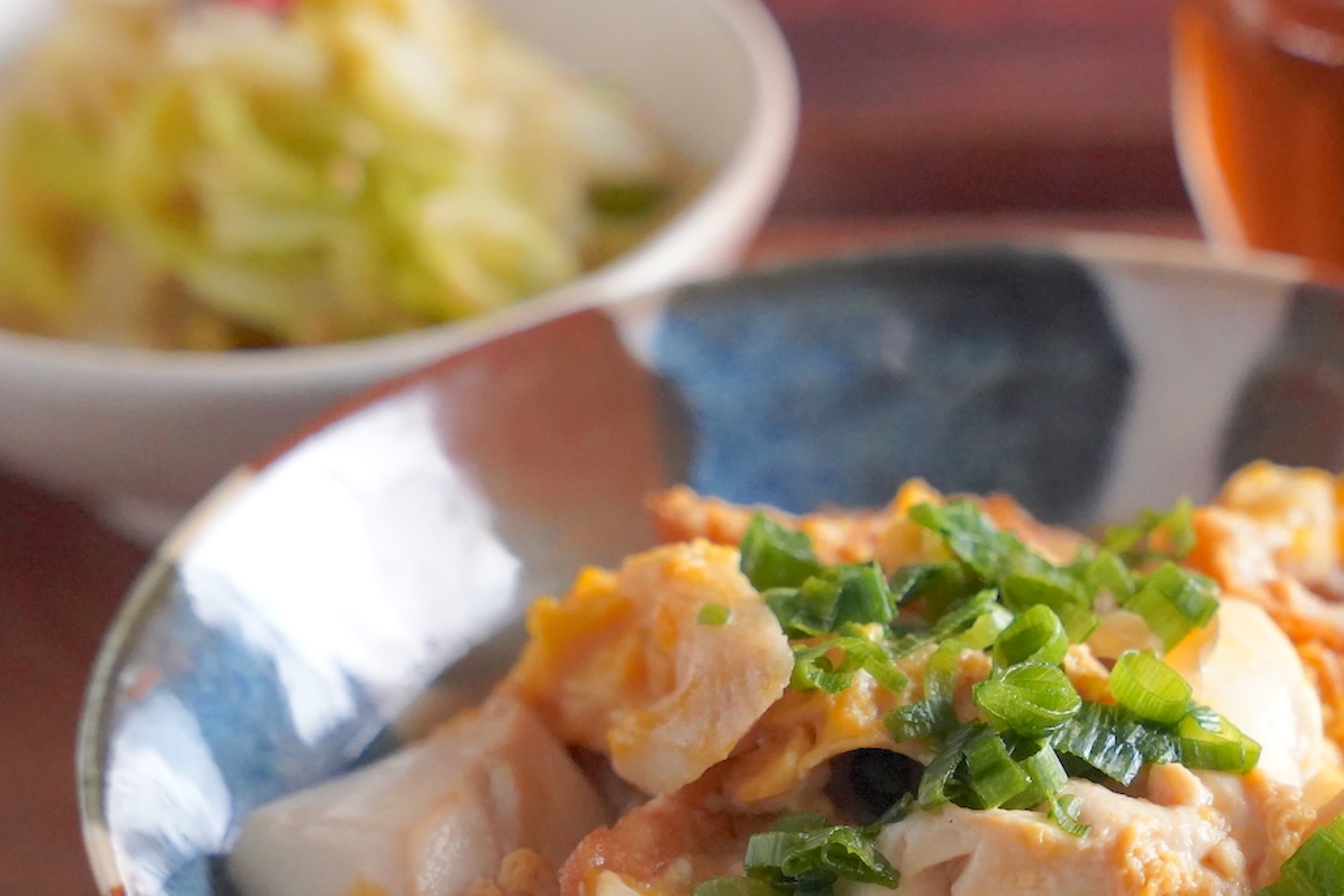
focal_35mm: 136
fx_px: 5077
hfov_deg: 15.0
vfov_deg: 10.1
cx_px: 1017
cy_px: 739
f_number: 5.6
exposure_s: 1/250
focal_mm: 70
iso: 10000
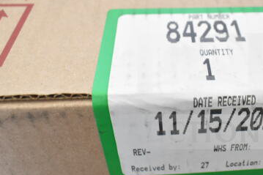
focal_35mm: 51
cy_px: 91
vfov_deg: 26.5
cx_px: 200
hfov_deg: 37.8
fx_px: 372
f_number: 5
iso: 1600
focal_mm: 20
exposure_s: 1/100
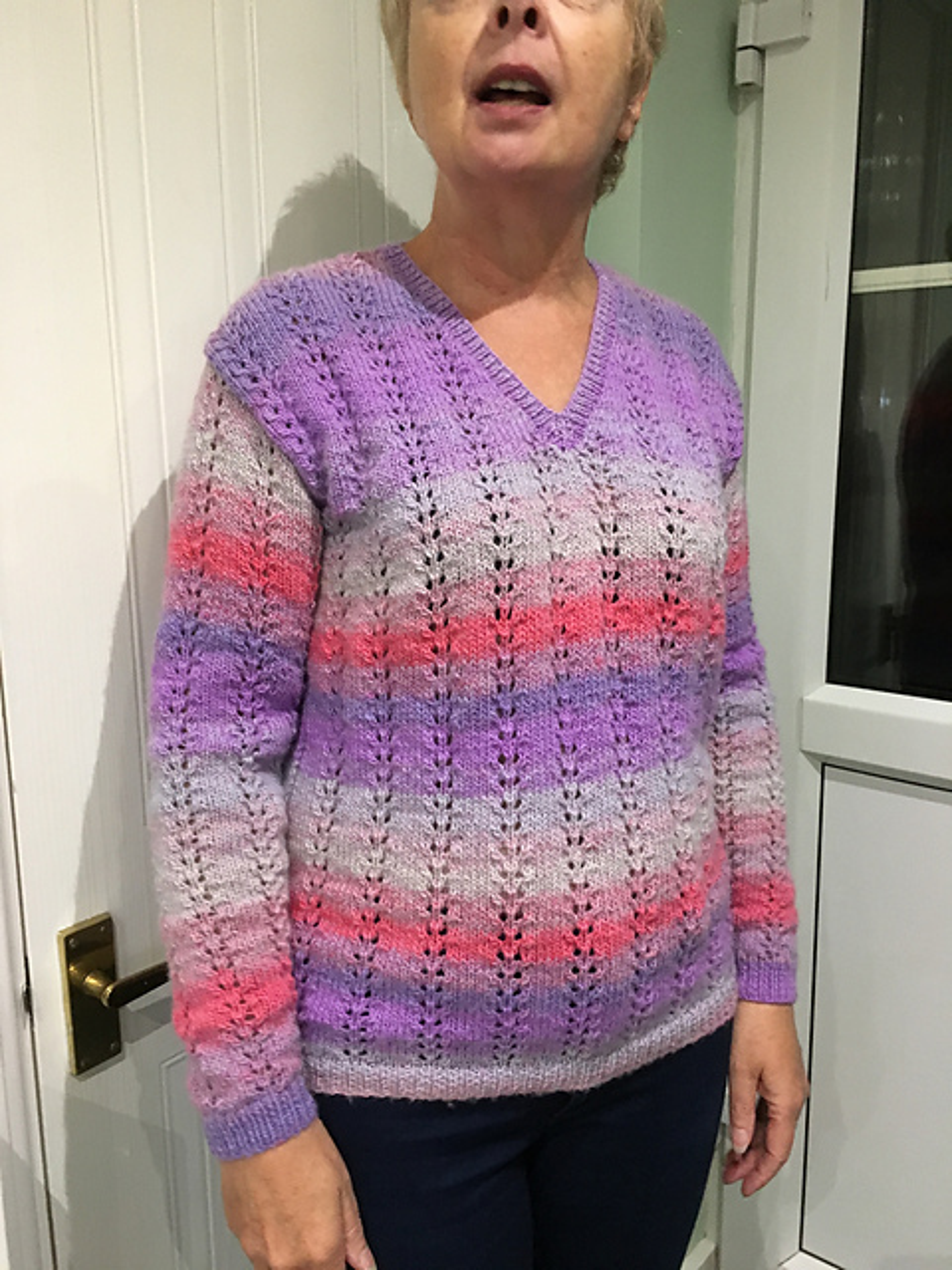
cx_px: 476
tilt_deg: -10.1
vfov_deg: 61.7
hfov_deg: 48.2
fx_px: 1063
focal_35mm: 29
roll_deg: +1.4
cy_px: 635
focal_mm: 4.15
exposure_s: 1/20
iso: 200
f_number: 2.2
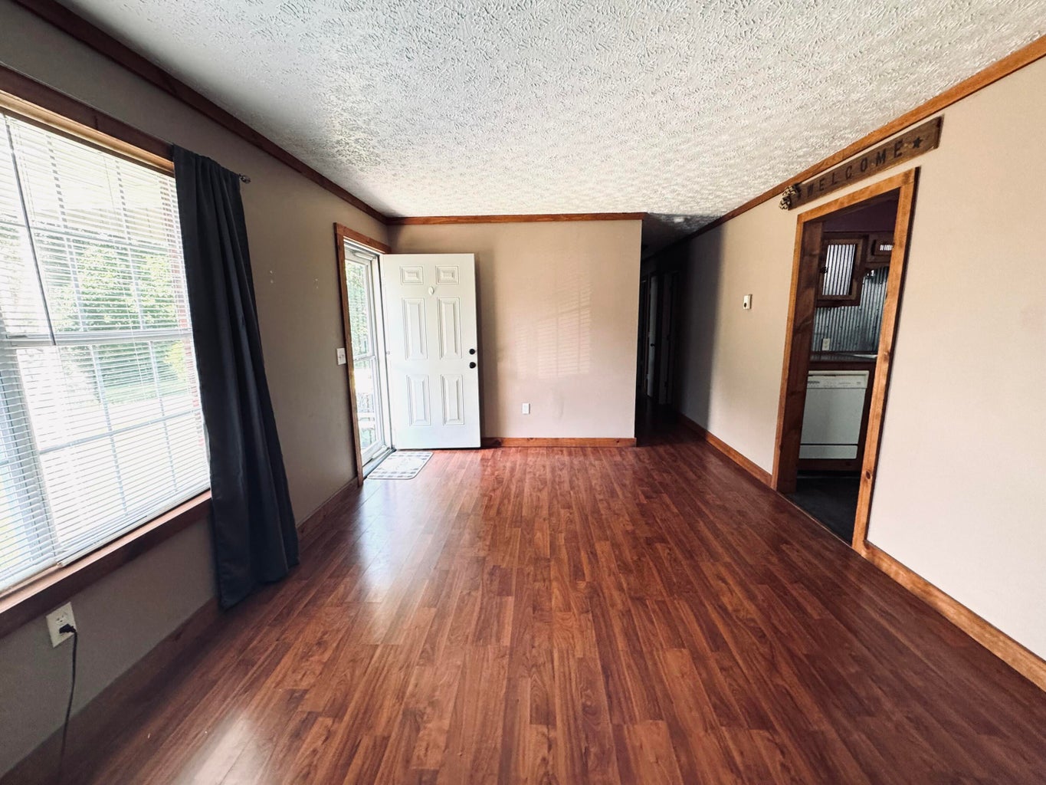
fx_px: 423
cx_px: 523
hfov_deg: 102.1
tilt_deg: -11.3
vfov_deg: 85.7
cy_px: 392
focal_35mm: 14
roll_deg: +0.4
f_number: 2.2
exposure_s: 1/99
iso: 320
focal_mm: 2.22
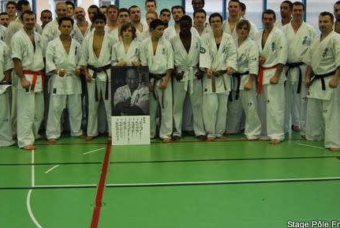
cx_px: 161
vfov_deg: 27.4
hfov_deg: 40.3
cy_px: 71
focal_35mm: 49
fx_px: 464
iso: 800
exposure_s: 1/80
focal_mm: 22
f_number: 3.8
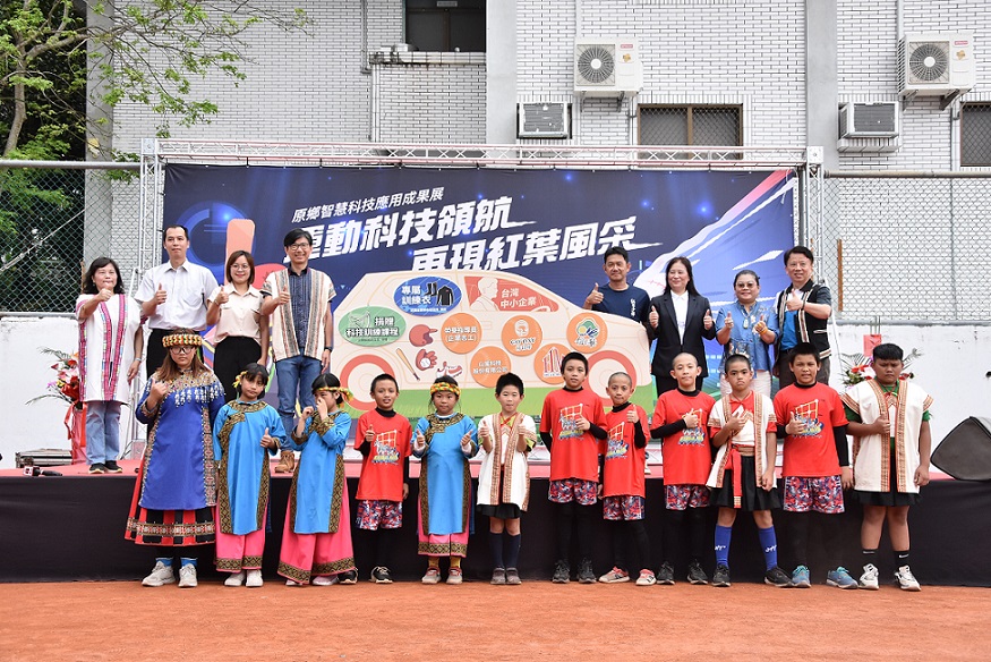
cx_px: 496
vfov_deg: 31.9
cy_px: 331
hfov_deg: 46.4
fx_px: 1156
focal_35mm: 42
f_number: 5
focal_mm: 28
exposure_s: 1/1600
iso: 1250
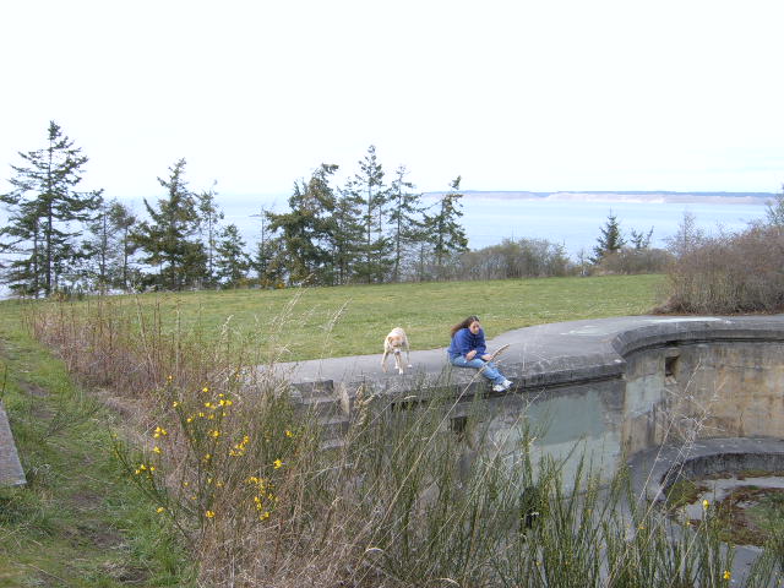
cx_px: 392
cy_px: 294
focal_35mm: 35
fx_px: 793
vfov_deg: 40.7
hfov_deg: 52.6
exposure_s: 1/45
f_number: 5.8
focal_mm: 5.8
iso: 50
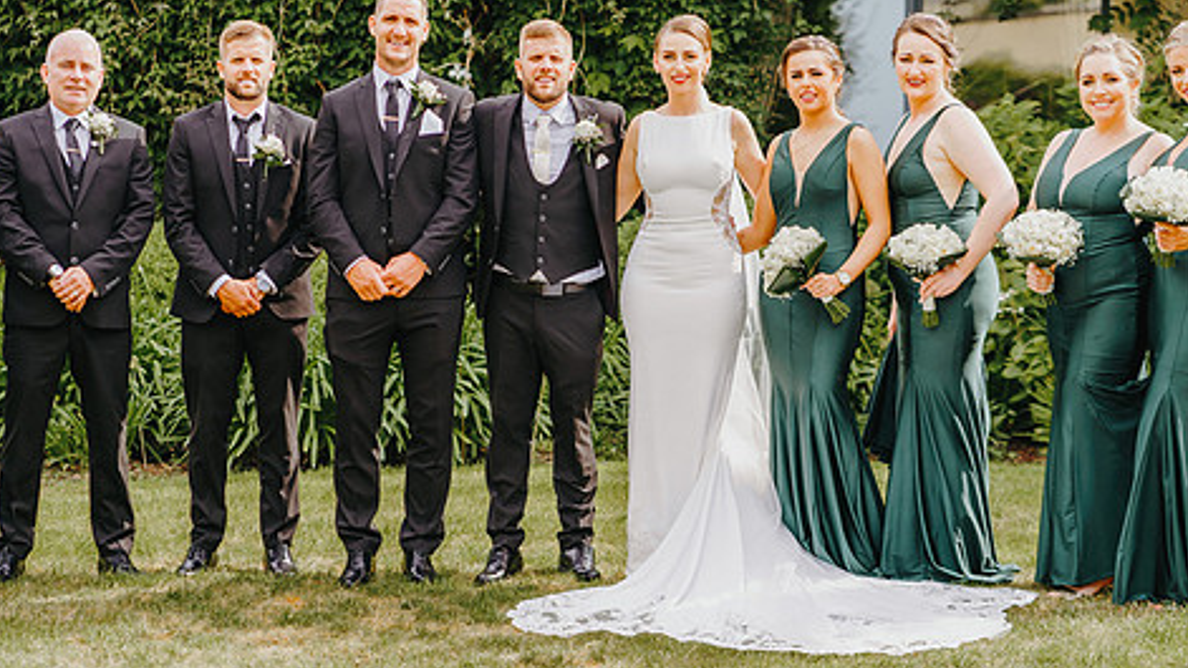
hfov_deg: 18.8
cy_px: 333
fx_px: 3591
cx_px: 526
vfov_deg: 10.6
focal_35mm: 114
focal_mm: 85
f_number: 2.8
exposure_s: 1/640
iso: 100
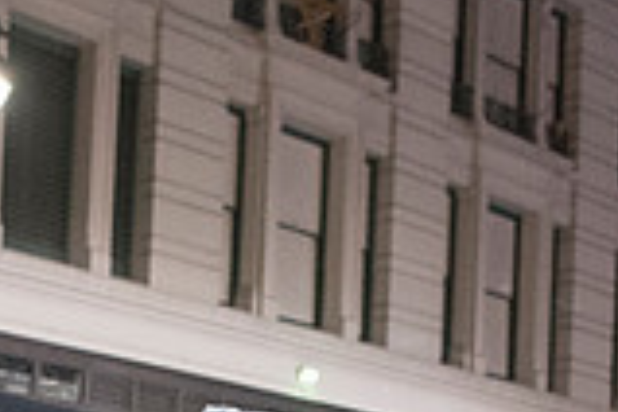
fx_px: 1820
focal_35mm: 106
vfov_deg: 12.1
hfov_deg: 19.3
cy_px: 670
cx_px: 272
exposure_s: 1/1250
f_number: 2.8
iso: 8000
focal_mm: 29
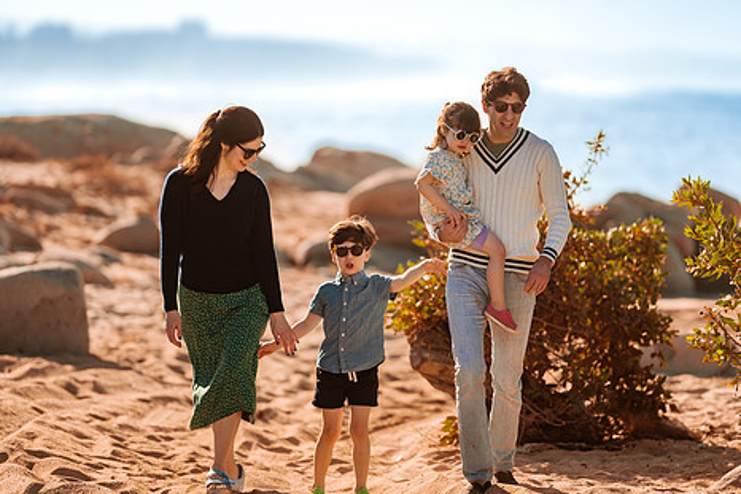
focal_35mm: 168
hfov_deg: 12.2
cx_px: 447
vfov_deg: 8.2
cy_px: 231
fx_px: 3459
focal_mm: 135
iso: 50
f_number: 1.8
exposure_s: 1/4000
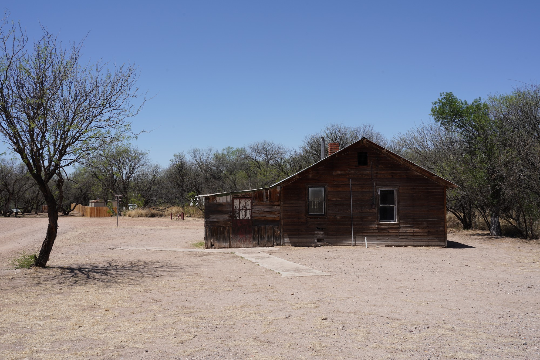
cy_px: 180
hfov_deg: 58.7
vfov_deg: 41.1
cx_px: 270
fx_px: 480
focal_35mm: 32
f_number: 16
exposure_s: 1/100
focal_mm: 32
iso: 100
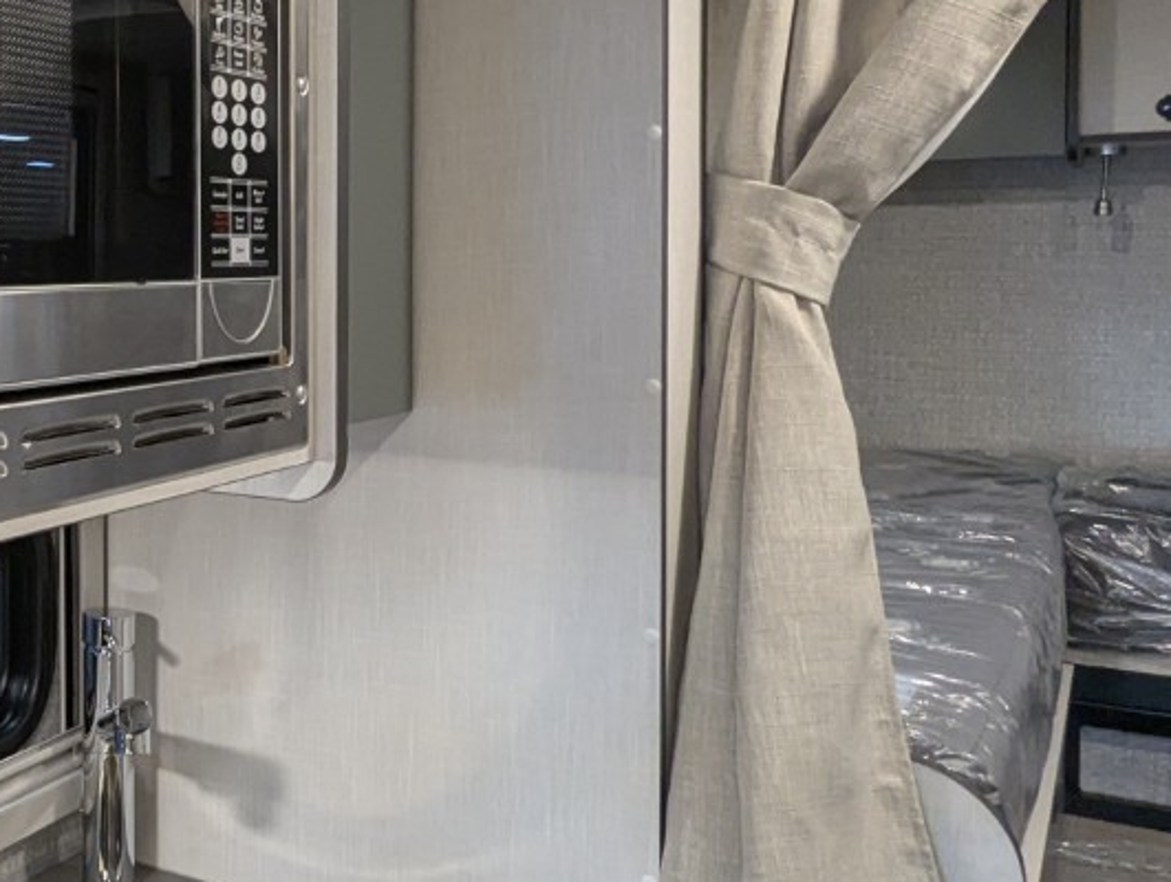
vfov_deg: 34.2
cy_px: 302
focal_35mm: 42
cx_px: 28
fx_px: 1423
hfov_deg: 39.9
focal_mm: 2.35
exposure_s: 1/86.6
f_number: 2.2
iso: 339
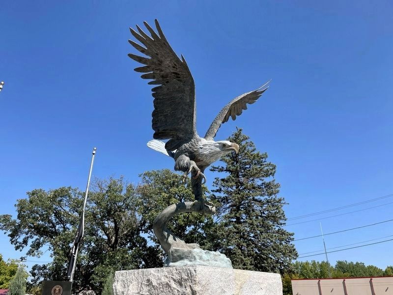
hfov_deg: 67.3
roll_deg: -0.8
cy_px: 148
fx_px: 295
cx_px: 196
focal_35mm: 26
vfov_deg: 53.1
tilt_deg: +25.4
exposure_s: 1/2882
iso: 32
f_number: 1.6
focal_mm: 4.2
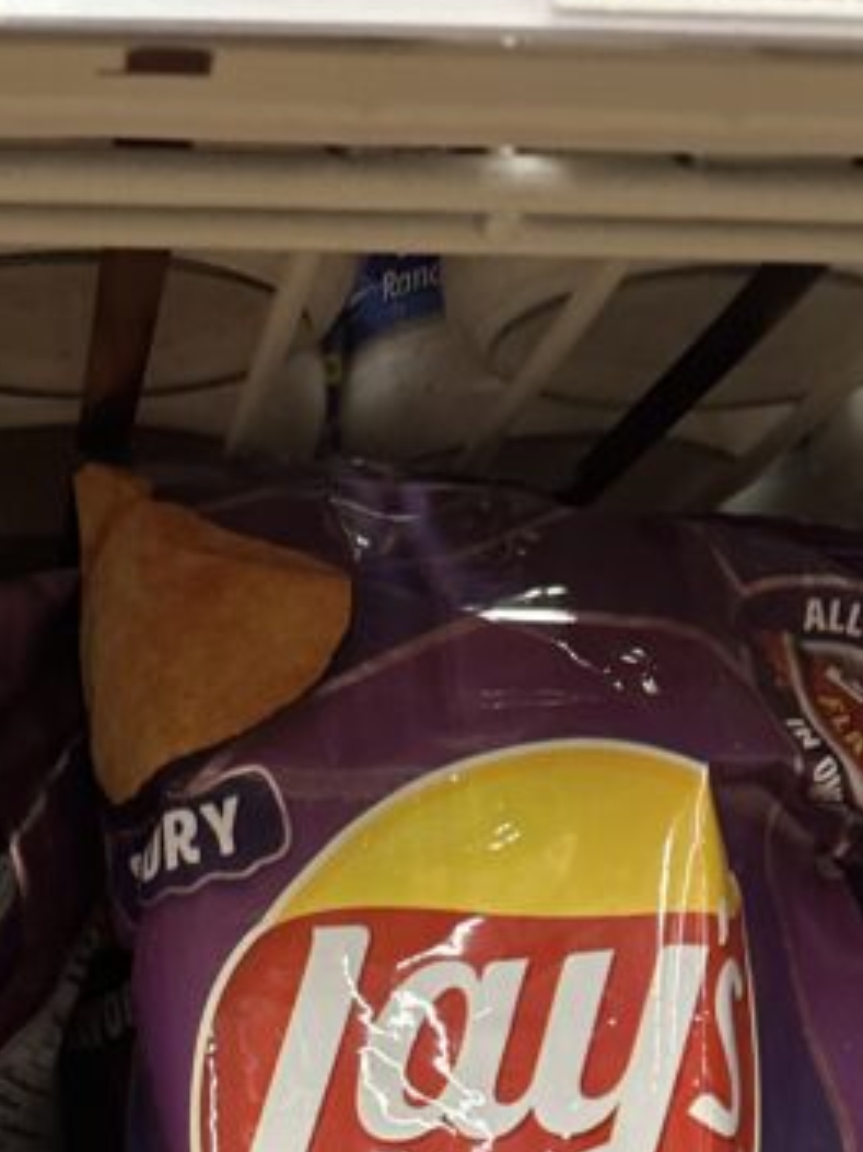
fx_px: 2328
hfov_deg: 20.7
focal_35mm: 70
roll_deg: +1.9
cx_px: 131
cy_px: 1631
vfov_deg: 23.4
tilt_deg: -11.4
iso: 250
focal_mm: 6.86
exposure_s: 1/60
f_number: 1.78
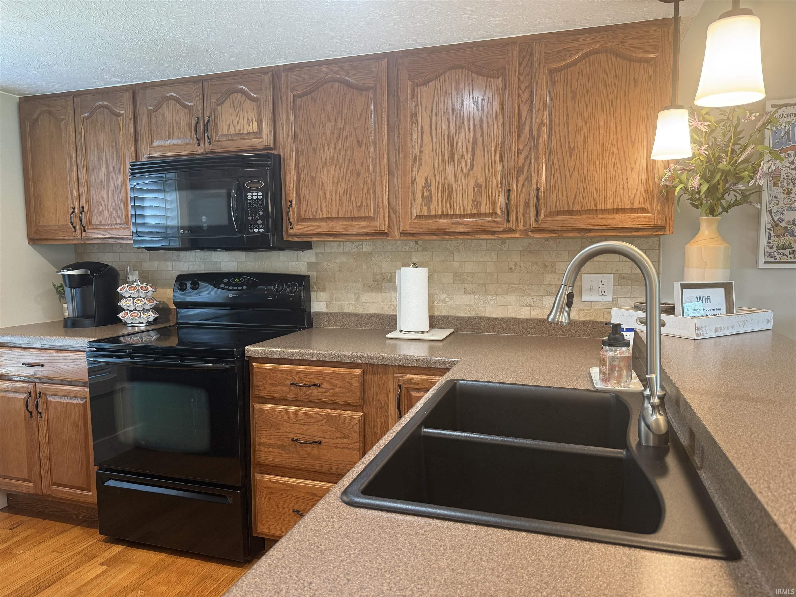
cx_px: 398
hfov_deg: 71.6
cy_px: 298
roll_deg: +0.4
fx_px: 552
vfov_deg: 56.8
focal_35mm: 24
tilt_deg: -4.5
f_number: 1.78
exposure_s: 1/60
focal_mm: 6.76
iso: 160
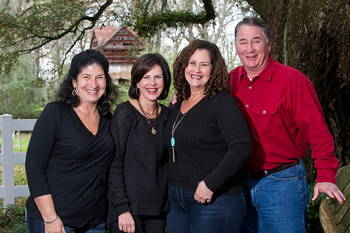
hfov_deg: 28.9
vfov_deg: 19.4
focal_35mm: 70
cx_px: 175
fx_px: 680
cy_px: 116
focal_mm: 70
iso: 1250
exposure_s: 1/100
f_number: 6.3
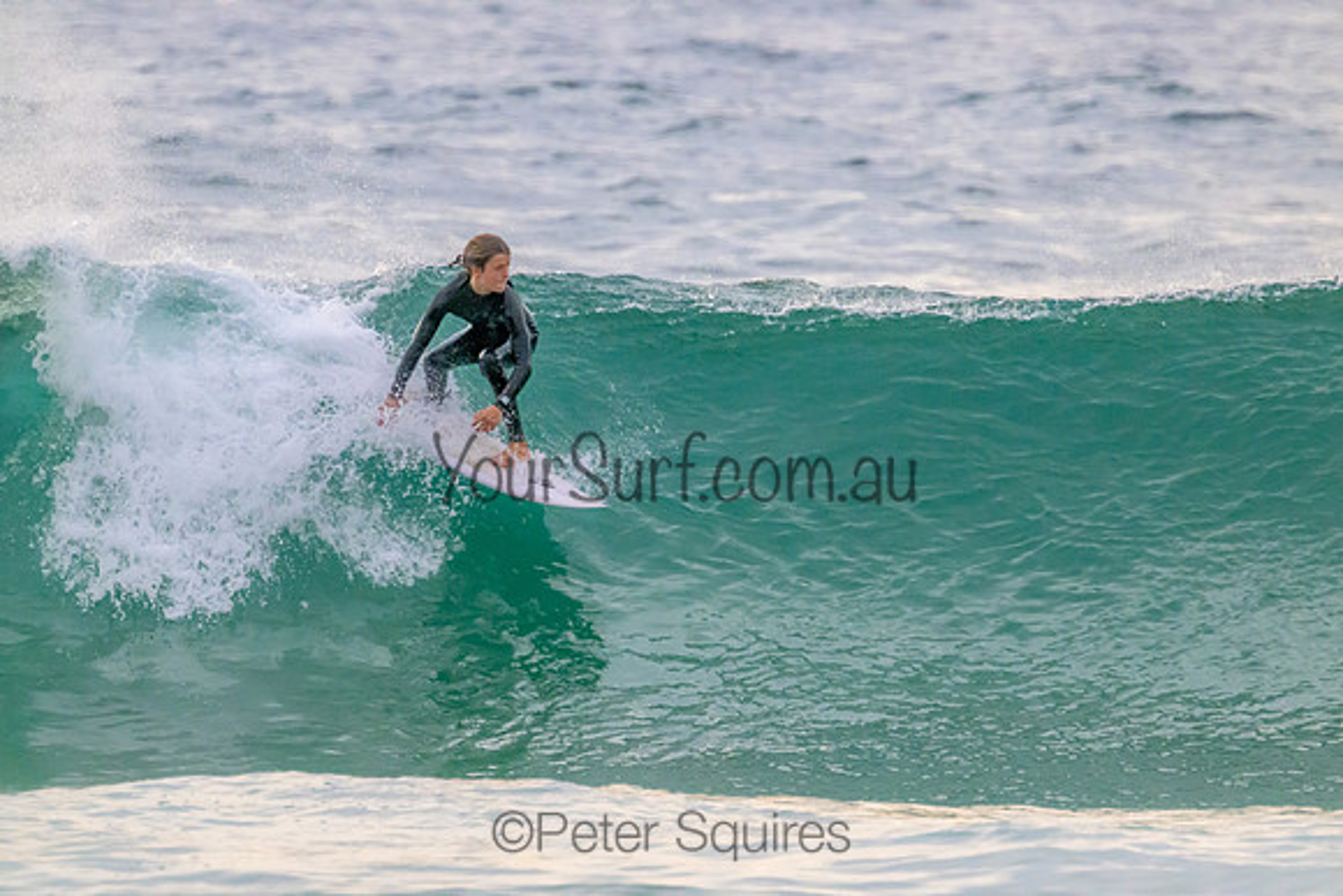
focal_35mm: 800
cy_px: 448
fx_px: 29850
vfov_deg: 1.7
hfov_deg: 2.6
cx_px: 672
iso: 12800
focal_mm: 800
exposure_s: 1/2000
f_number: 11
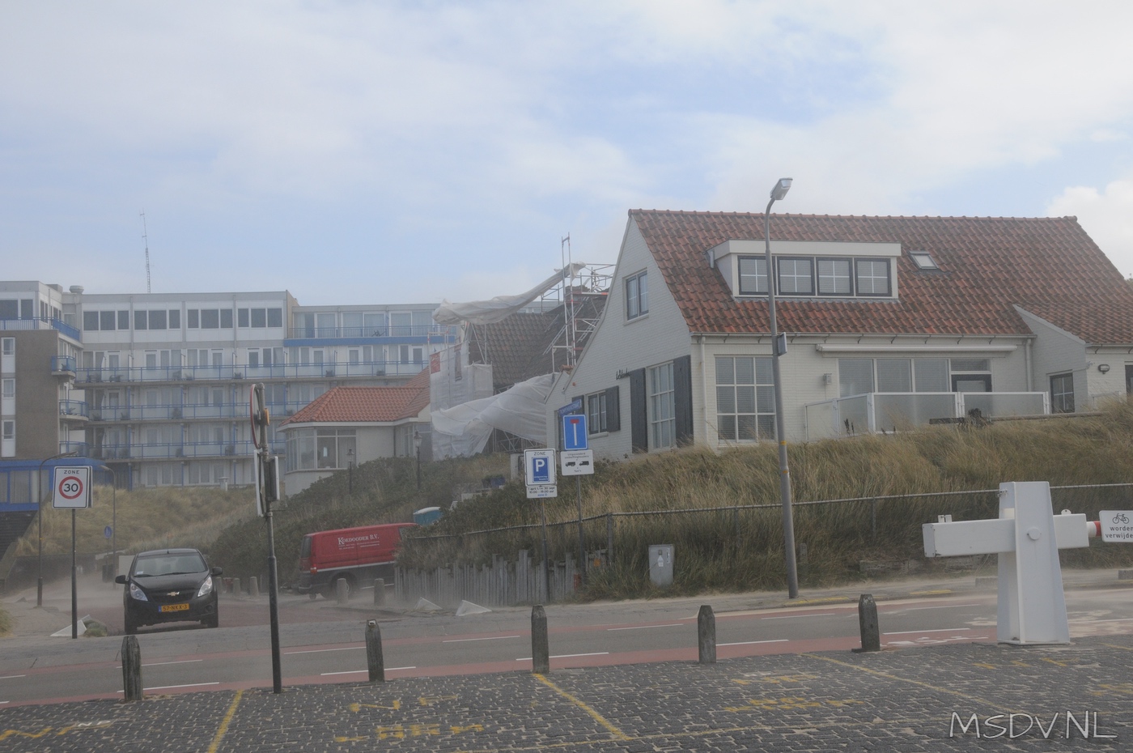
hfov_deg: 41.2
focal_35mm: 48
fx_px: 1509
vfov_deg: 28.0
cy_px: 376
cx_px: 566
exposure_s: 1/500
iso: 400
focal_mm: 32
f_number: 11
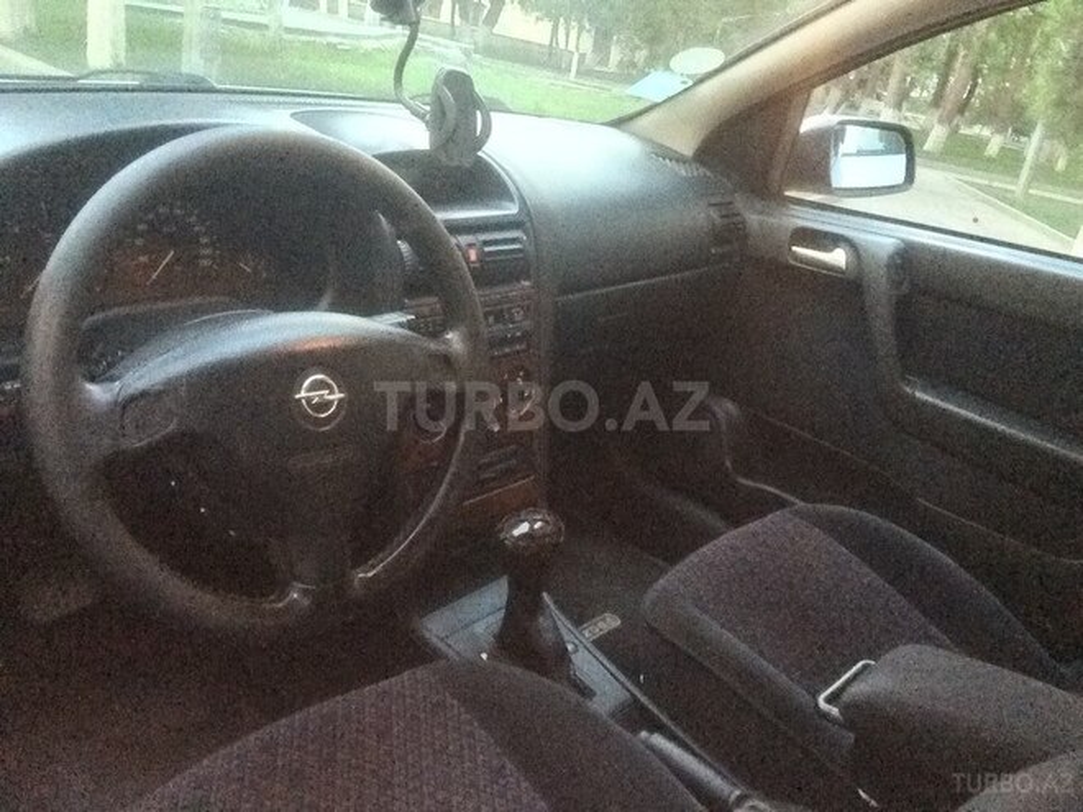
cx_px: 542
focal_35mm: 31
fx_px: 970
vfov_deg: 45.4
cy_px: 406
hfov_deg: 58.4
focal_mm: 2.15
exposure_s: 1/17
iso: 1600
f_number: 2.4
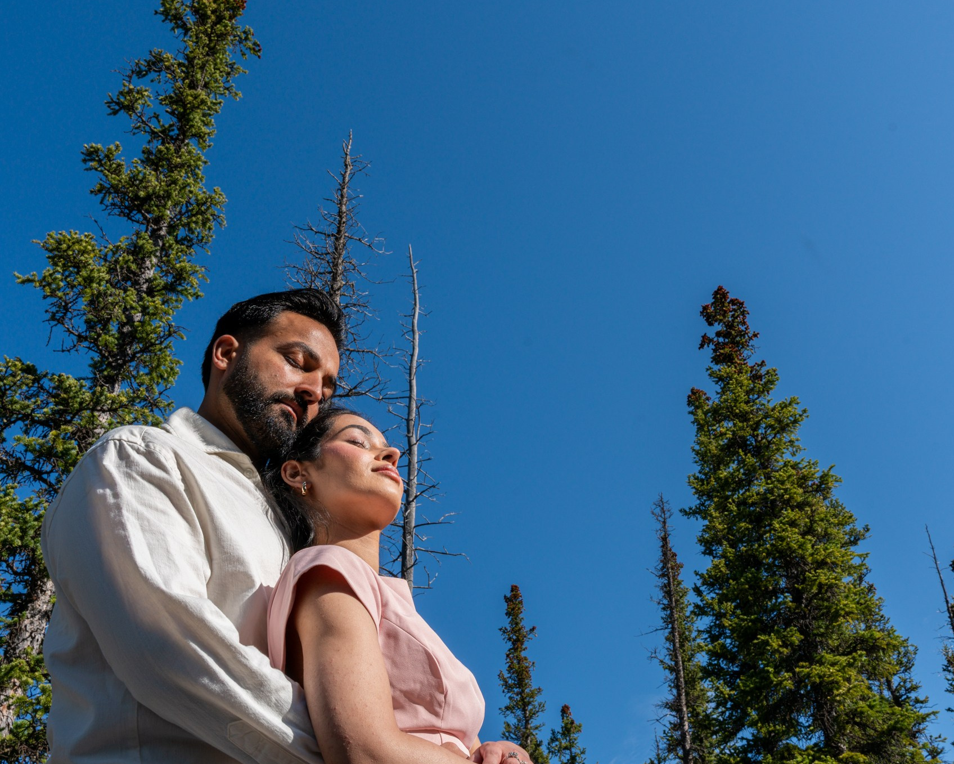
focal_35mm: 34
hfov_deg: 52.8
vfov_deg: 43.3
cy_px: 414
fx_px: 960
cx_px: 504
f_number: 13
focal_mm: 24
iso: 250
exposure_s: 1/200
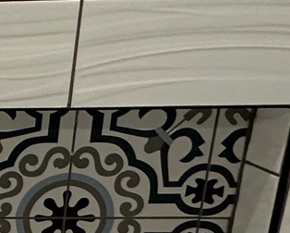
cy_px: 185
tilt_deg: -16.7
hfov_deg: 15.9
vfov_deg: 17.2
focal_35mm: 89
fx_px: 765
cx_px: -320
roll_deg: +1.0
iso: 250
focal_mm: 2.22
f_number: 2.2
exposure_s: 1/120
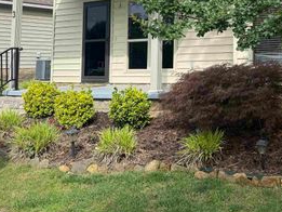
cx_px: 240
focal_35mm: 46
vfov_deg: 30.4
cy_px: 28
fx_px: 375
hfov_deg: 39.0
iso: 100
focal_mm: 6.76
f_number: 1.78
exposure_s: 1/1901
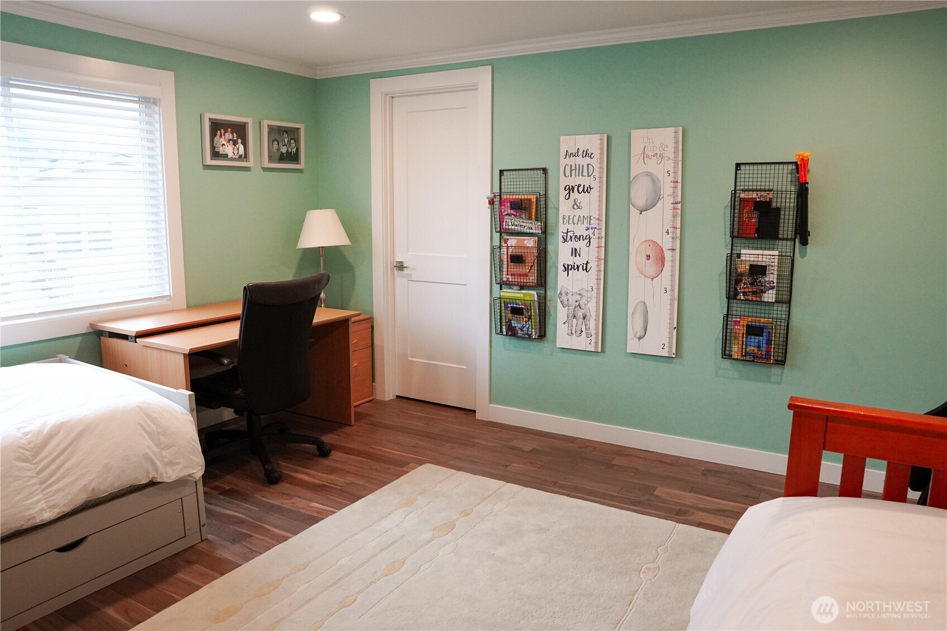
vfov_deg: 53.1
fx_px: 631
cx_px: 474
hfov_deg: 73.7
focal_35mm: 24
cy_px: 316
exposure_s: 1/160
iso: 1600
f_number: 4
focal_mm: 16
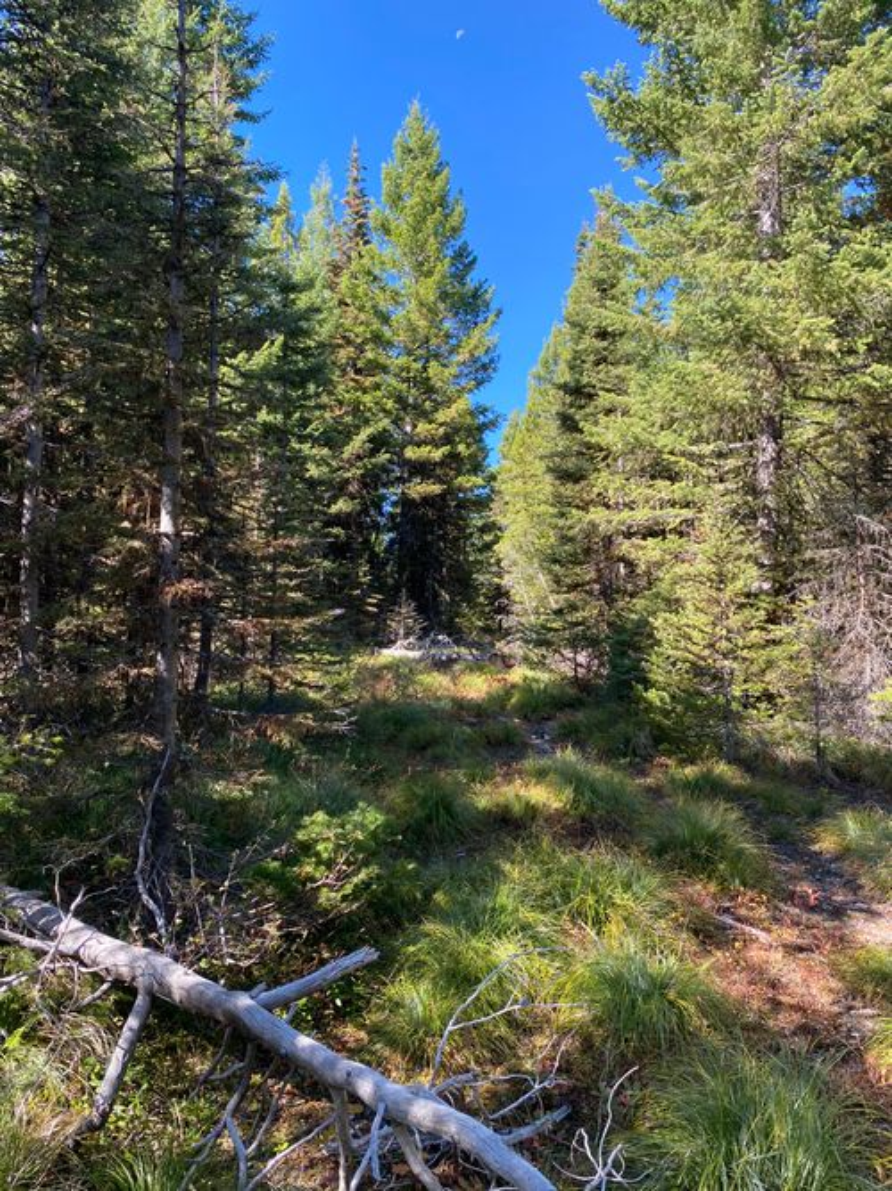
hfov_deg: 53.0
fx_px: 894
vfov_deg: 67.3
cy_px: 596
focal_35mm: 26
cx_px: 446
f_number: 1.8
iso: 32
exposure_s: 1/349
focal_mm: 4.25
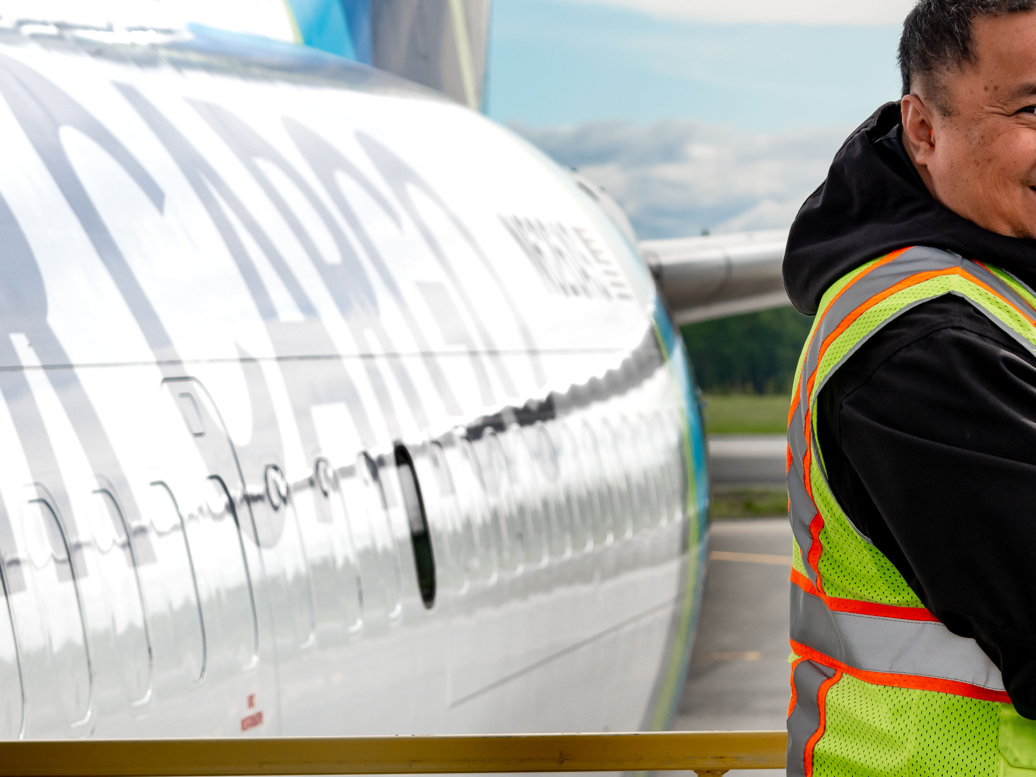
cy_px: 186
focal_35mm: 174
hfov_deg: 11.4
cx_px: 662
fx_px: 5208
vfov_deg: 8.5
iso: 200
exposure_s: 1/640
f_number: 7.1
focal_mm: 82
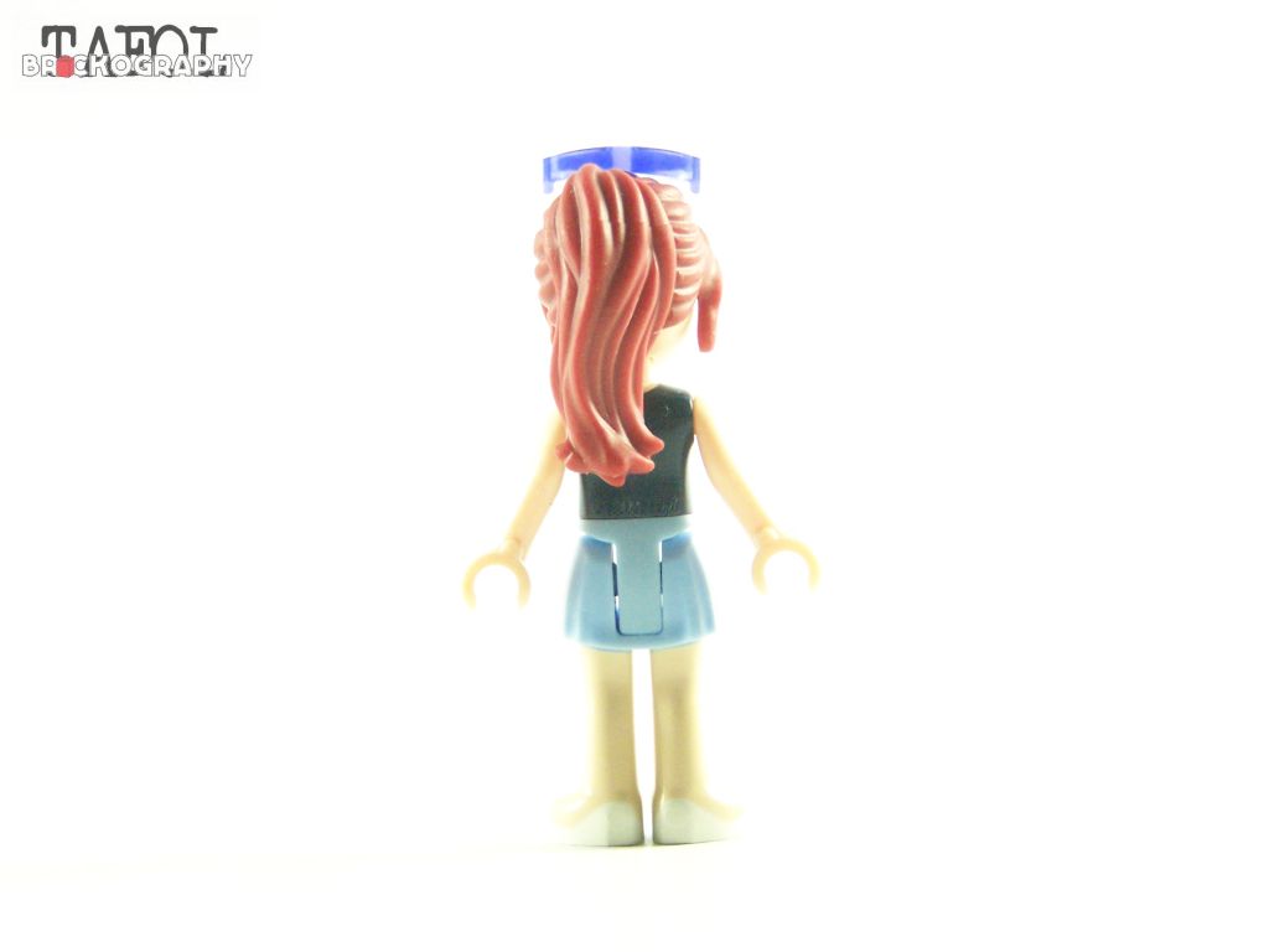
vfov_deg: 12.7
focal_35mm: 117
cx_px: 634
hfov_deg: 16.8
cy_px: 476
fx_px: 4289
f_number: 3.2
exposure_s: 1/45
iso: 400
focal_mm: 19.4
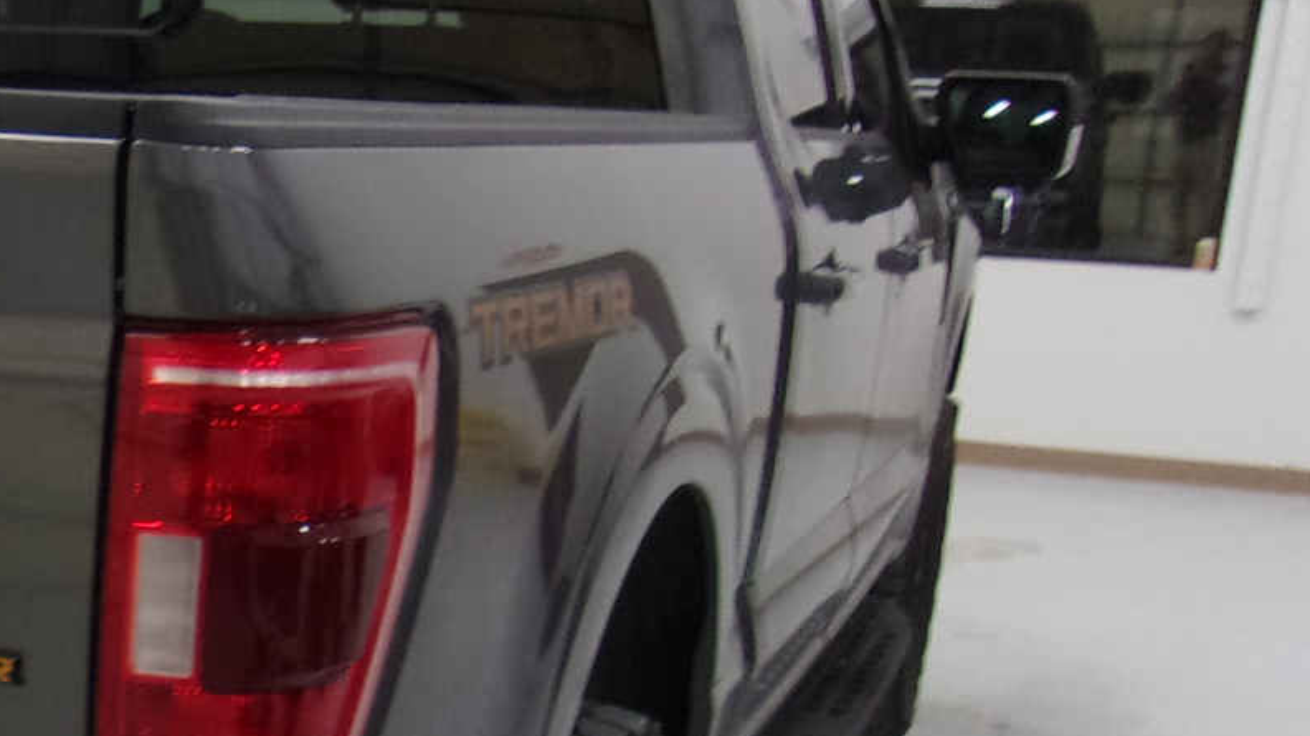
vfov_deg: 15.7
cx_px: -271
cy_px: 682
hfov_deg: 25.1
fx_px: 2640
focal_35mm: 76
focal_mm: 4.9
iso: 180
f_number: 3
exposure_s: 1/34
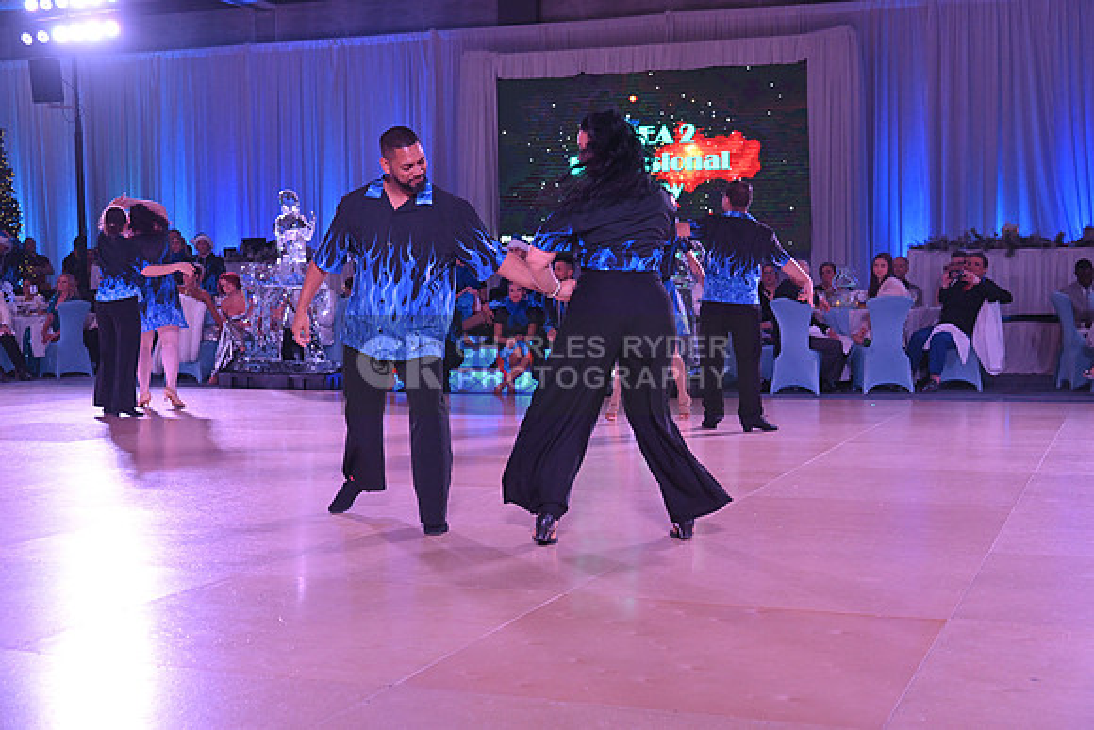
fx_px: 1520
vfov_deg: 27.0
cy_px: 365
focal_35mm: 50
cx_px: 547
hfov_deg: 39.6
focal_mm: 50
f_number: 5
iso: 2200
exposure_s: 1/400
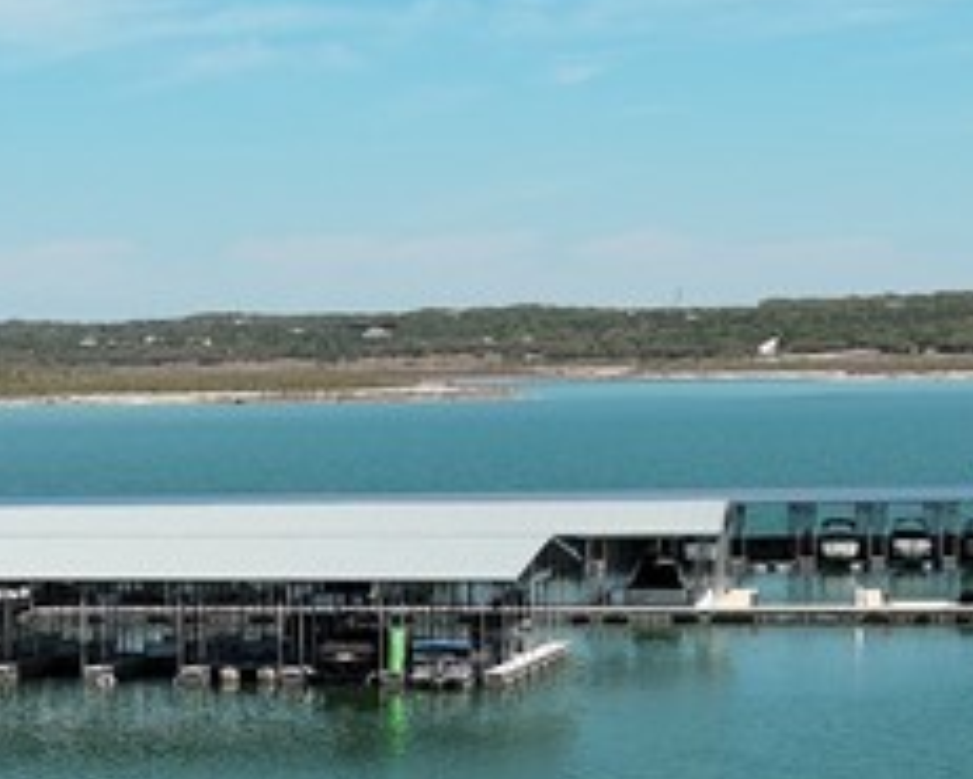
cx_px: 80
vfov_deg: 11.9
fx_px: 3688
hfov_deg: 14.9
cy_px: 766
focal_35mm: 128
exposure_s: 1/1560
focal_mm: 10.57
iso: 100
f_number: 2.8
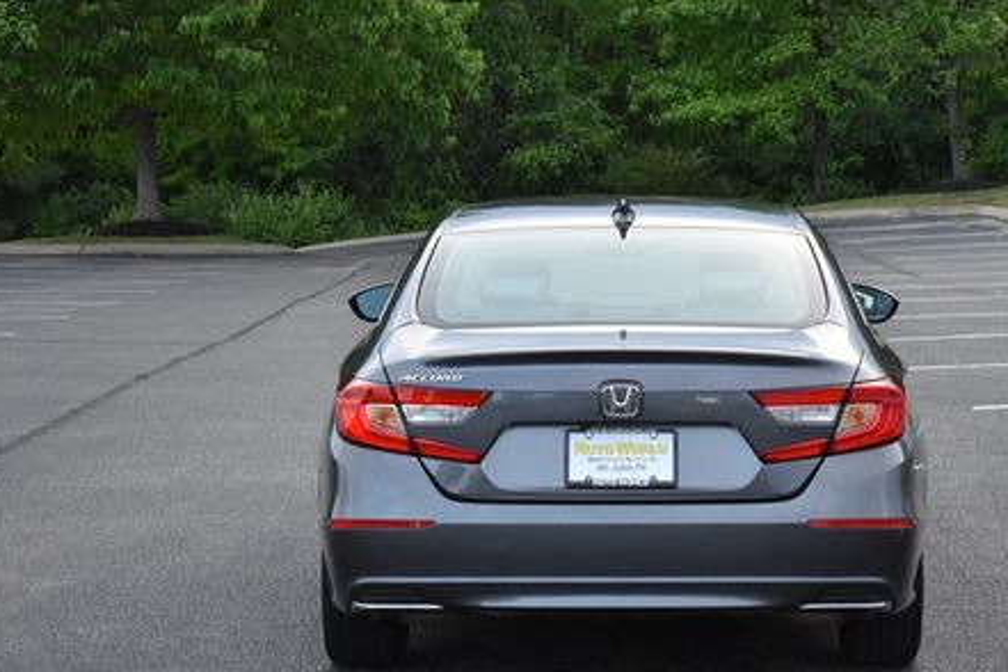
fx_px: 2436
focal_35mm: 87
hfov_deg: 23.3
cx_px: 645
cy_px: 248
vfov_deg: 15.7
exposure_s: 1/200
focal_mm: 40
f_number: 5
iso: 800
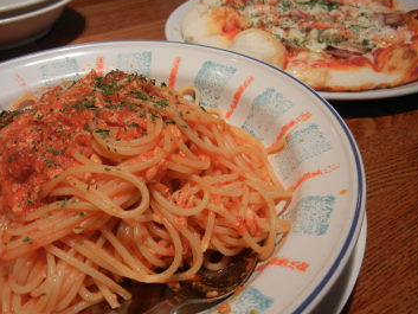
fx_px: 411
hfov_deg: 53.9
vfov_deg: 41.8
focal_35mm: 34
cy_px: 169
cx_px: 217
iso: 160
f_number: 3.5
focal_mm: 5.4
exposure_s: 1/50.1
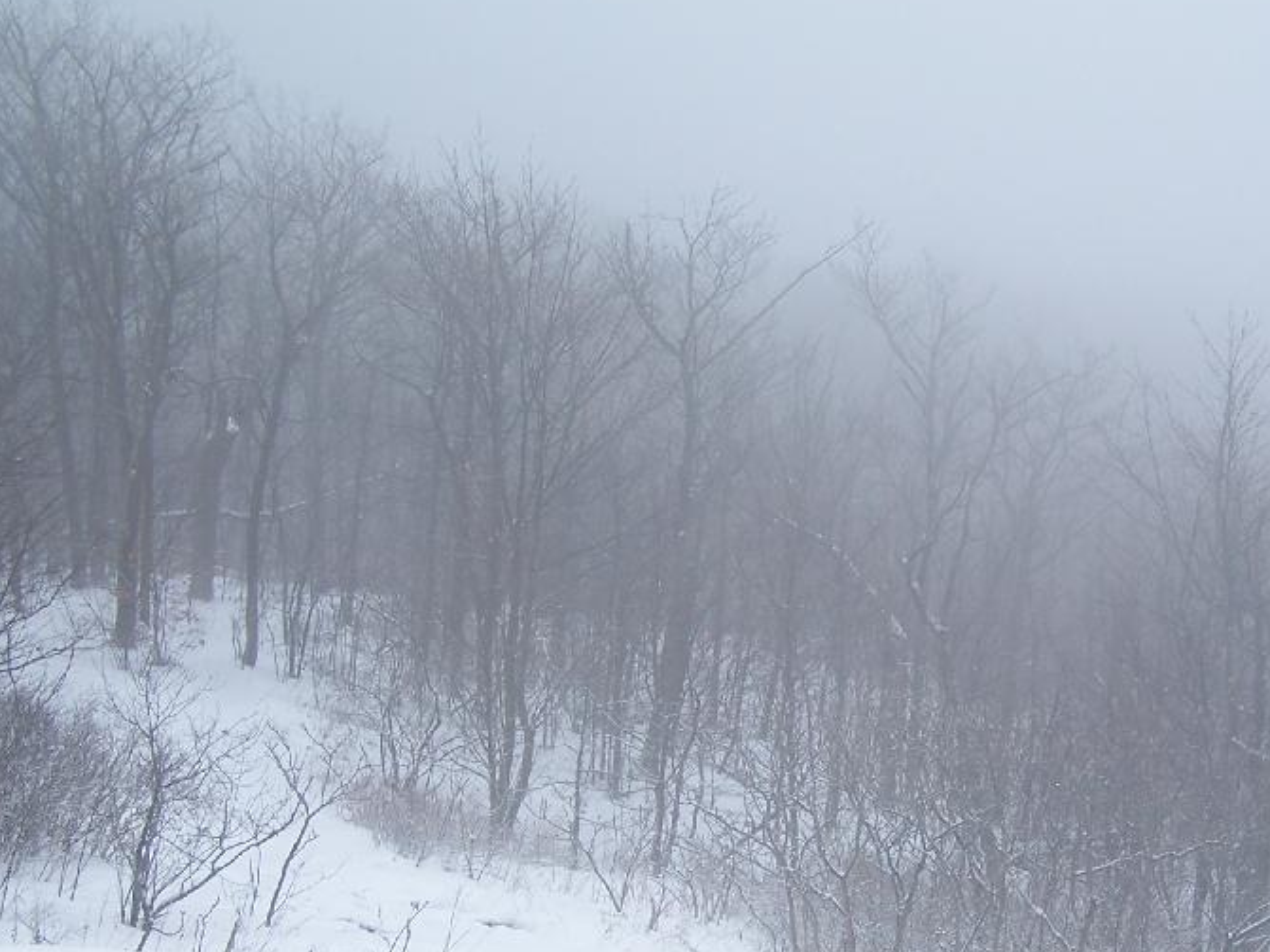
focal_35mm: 58
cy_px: 670
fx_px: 2128
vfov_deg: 25.0
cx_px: 804
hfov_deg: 33.1
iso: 80
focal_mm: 6.3
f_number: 2.8
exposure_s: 1/400
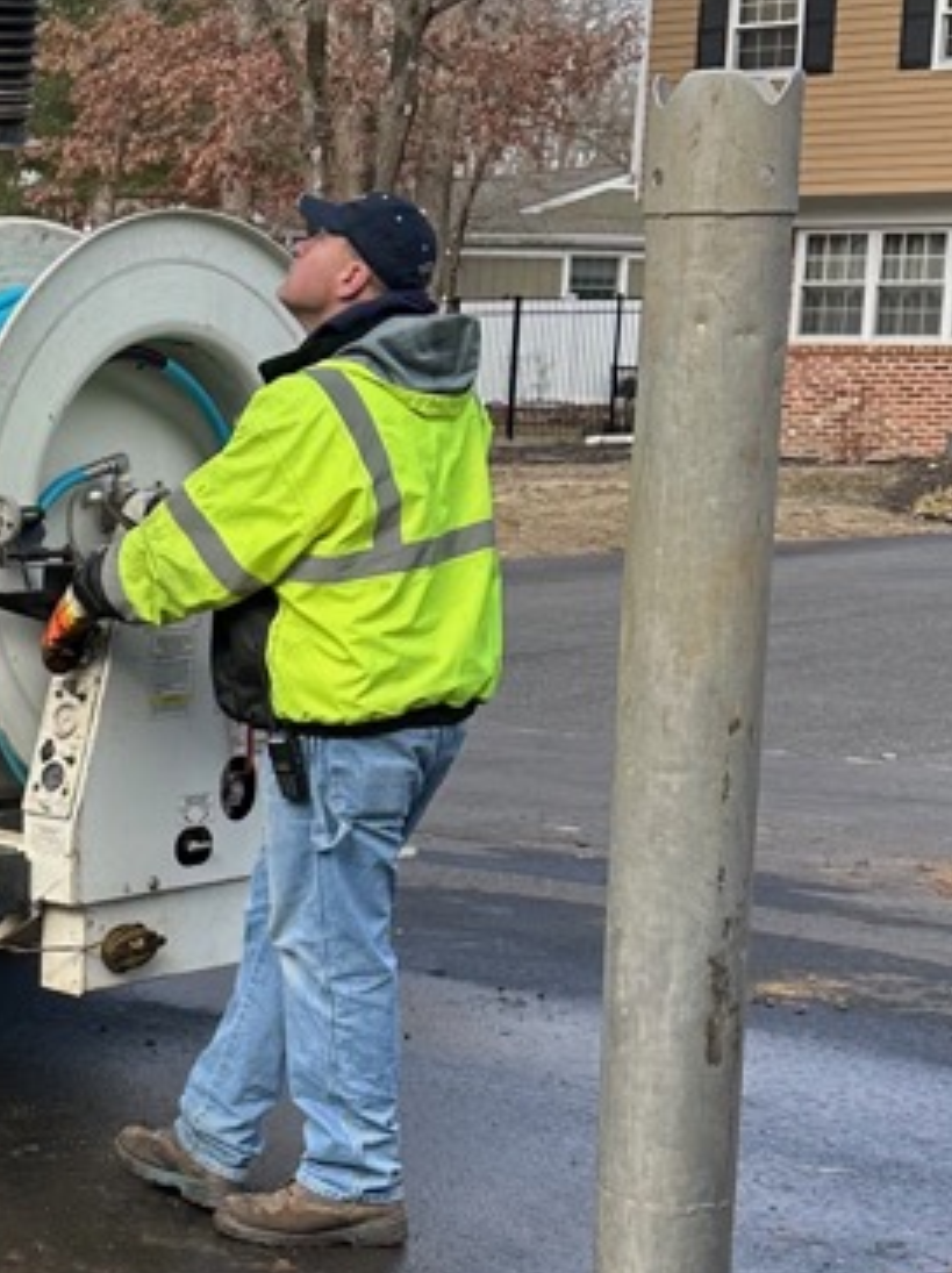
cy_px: 788
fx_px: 2902
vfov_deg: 24.7
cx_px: -255
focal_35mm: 79
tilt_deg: -6.0
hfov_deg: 17.6
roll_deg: -1.1
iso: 80
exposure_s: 1/1157
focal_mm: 6.86
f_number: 1.78
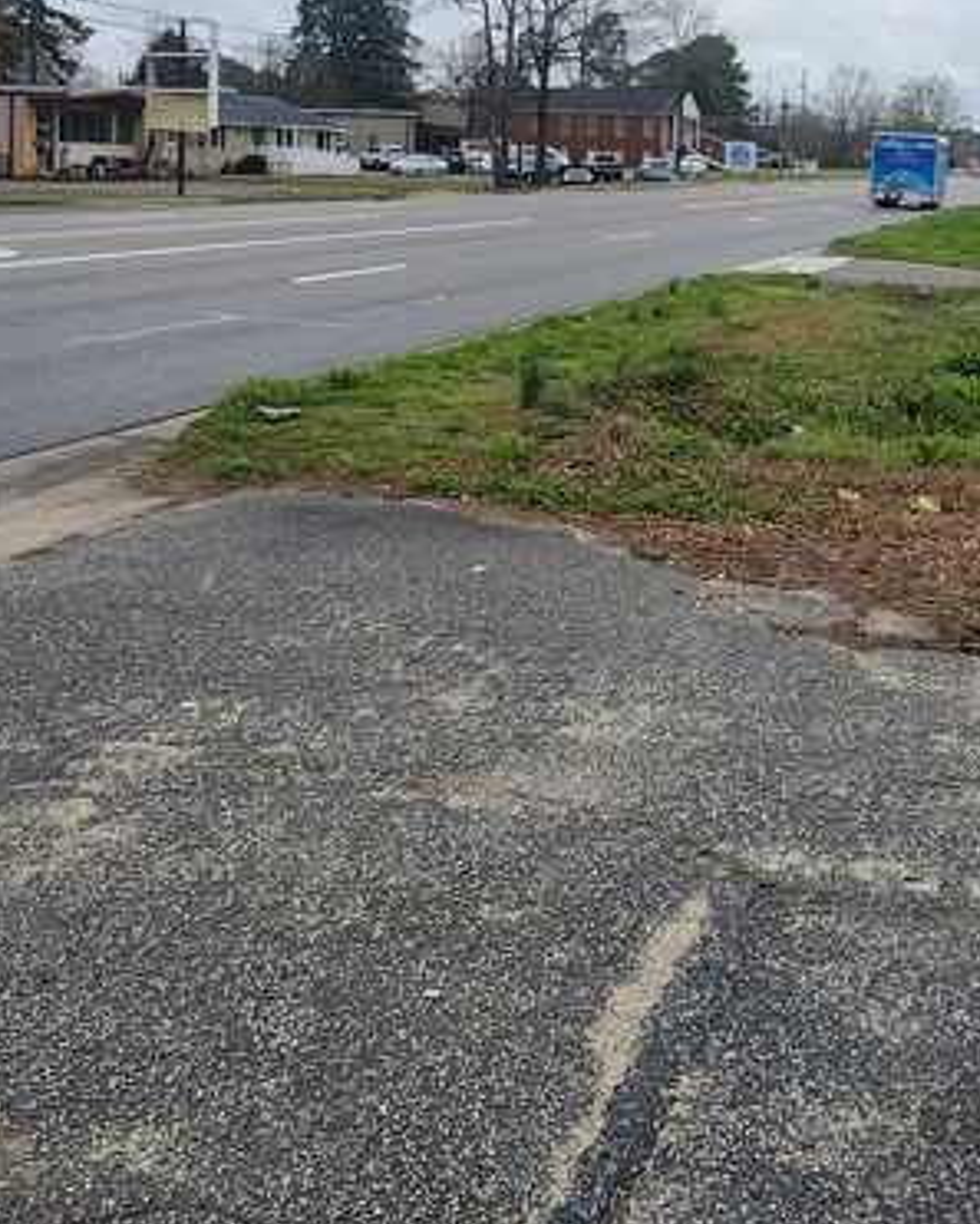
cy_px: 274
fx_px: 1486
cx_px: 729
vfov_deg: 43.0
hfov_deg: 35.7
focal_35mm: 41
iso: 50
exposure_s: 1/2359
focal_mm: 2.2
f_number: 2.2
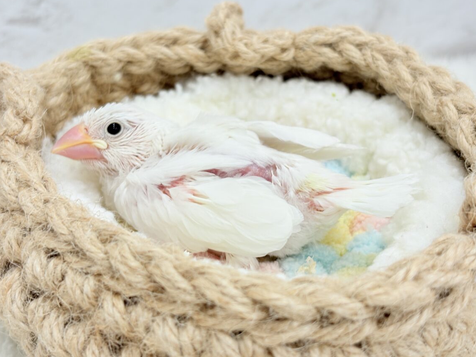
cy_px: 177
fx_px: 756
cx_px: 241
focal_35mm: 55
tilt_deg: -28.7
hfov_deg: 34.9
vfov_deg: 26.6
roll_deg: +0.8
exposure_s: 1/50
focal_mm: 5.96
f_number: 1.6
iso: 32
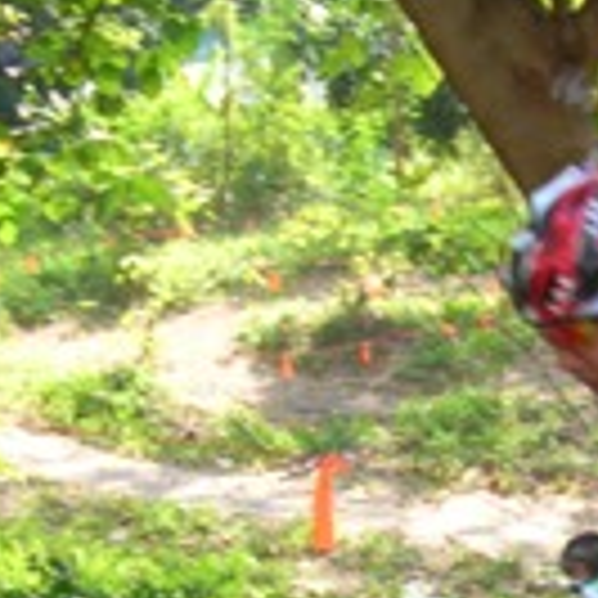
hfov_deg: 19.0
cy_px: 596
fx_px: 1720
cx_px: 641
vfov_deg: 19.2
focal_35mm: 88
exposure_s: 1/102
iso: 50
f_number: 2.8
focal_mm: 5.8
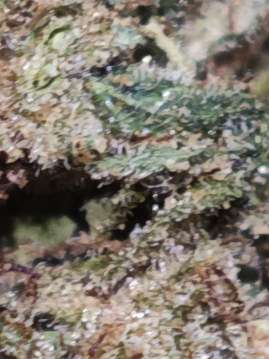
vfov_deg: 3.1
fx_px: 6631
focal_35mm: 640
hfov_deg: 2.3
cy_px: 133
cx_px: -243
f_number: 1.8
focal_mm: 11.5
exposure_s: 1/100
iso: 80
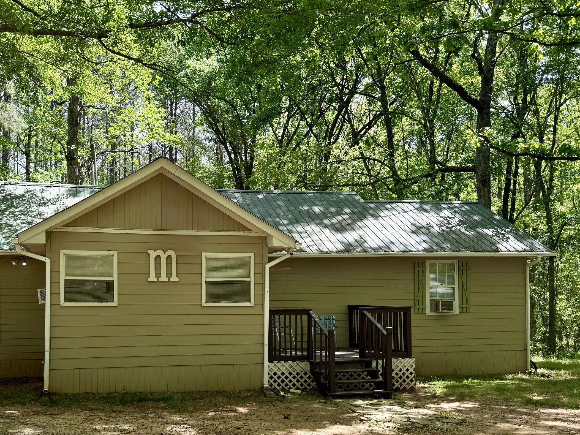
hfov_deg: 51.6
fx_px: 586
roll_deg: +0.4
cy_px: 287
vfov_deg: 40.2
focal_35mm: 35
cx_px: 190
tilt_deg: +0.9
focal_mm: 6.76
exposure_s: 1/909
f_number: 1.78
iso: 80
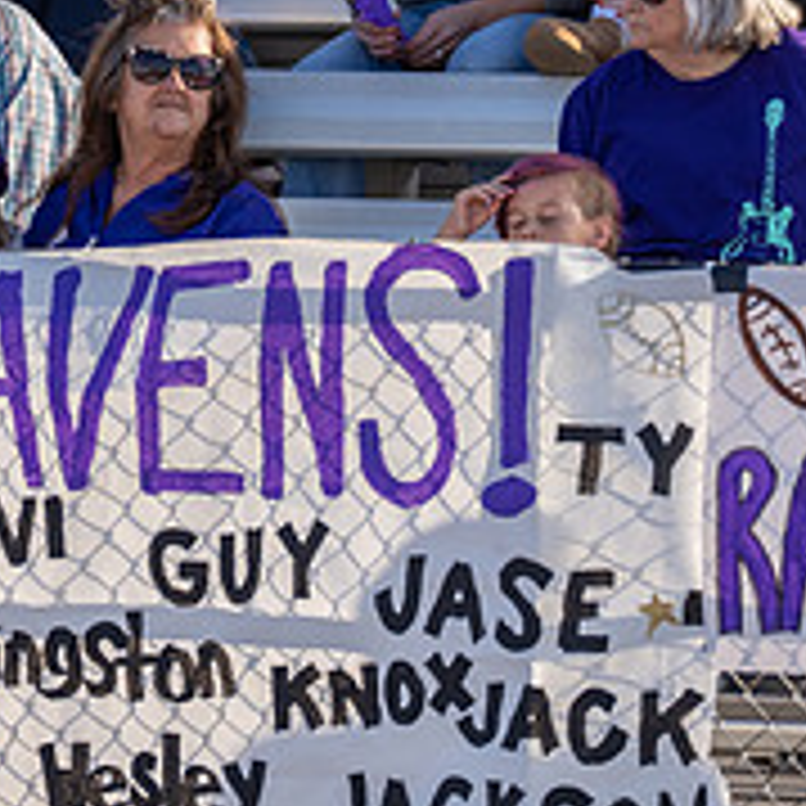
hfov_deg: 3.0
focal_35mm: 581
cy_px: -59
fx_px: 15305
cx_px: 240
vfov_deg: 3.0
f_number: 3.2
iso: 125
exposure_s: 1/1000
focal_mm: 200
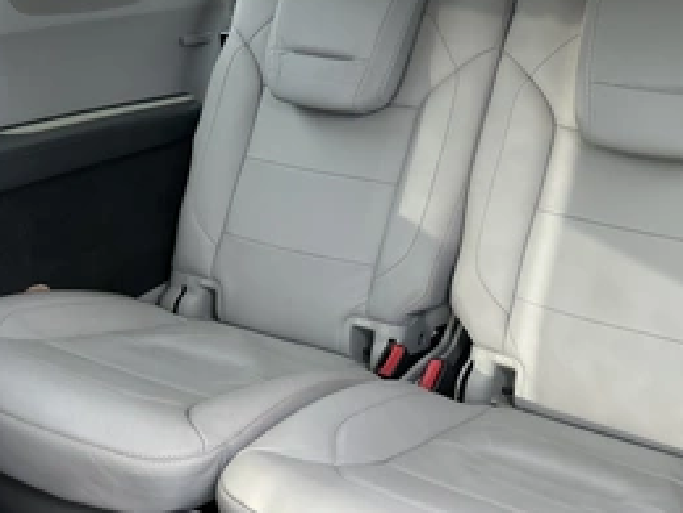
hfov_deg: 42.5
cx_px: 512
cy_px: 145
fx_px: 848
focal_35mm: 43
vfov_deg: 33.1
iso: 40
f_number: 1.8
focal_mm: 3
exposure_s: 1/122
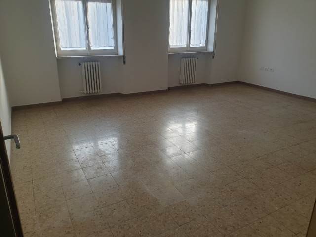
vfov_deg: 53.1
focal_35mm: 26
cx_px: 158
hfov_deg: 67.3
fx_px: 237
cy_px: 118
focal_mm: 4.3
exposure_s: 1/50
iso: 125
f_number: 2.4
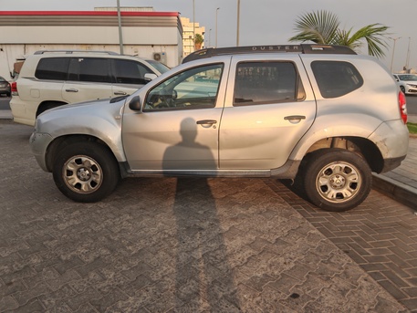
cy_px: 156
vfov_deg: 51.4
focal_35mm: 27
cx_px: 208
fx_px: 325
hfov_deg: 65.3
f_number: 1.9
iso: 50
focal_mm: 6.67
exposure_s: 1/550
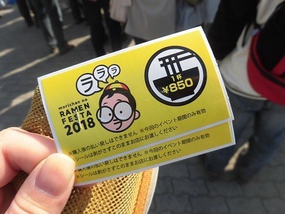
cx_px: 142
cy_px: 107
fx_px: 198
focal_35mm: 24
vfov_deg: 56.9
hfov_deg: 71.6
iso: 100
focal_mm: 4.3
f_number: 3.1
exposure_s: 1/800
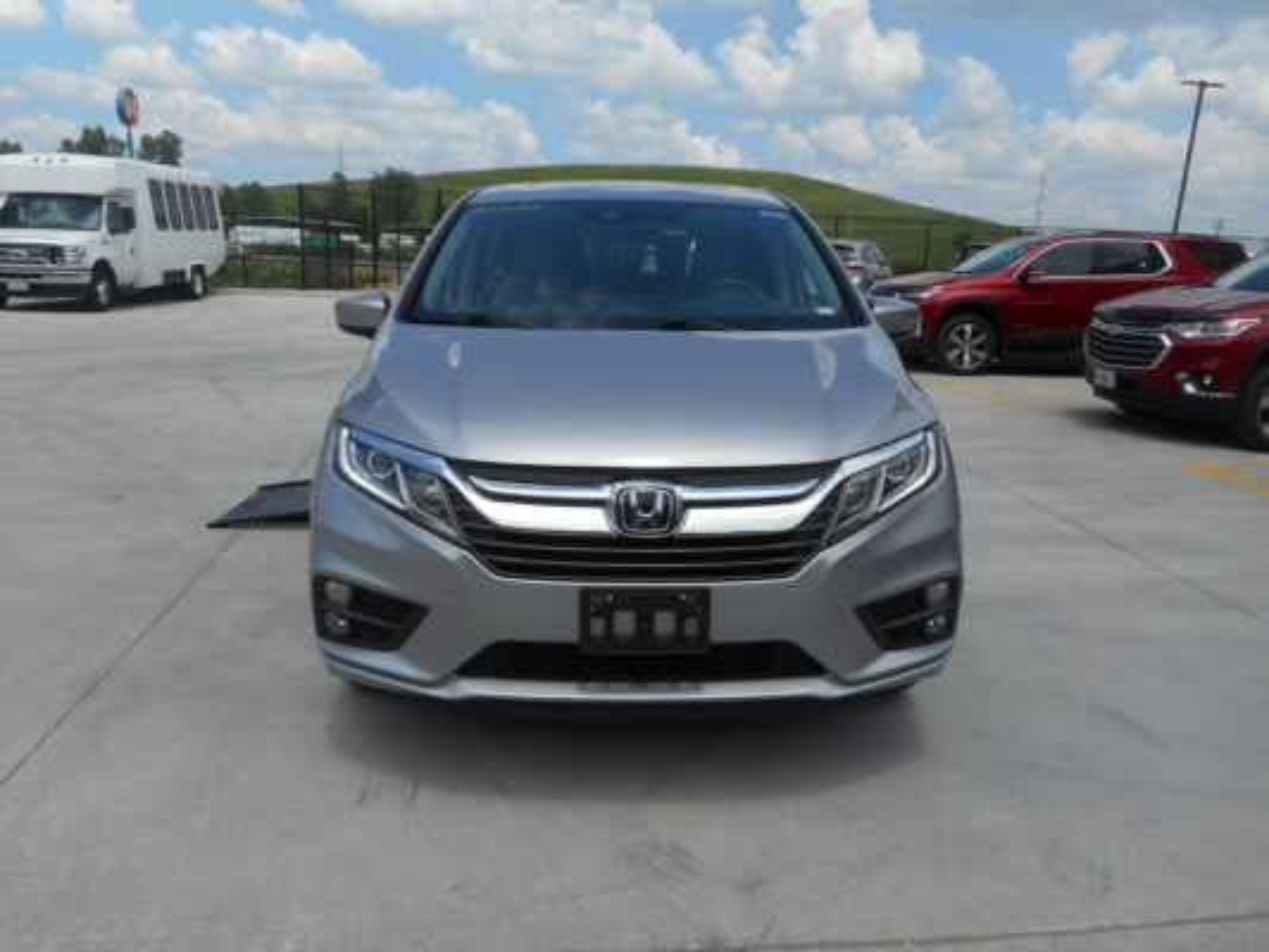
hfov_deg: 69.4
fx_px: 917
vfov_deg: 54.9
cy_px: 476
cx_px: 634
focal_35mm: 25
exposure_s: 1/1000
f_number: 3.7
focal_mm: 4.5
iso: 80
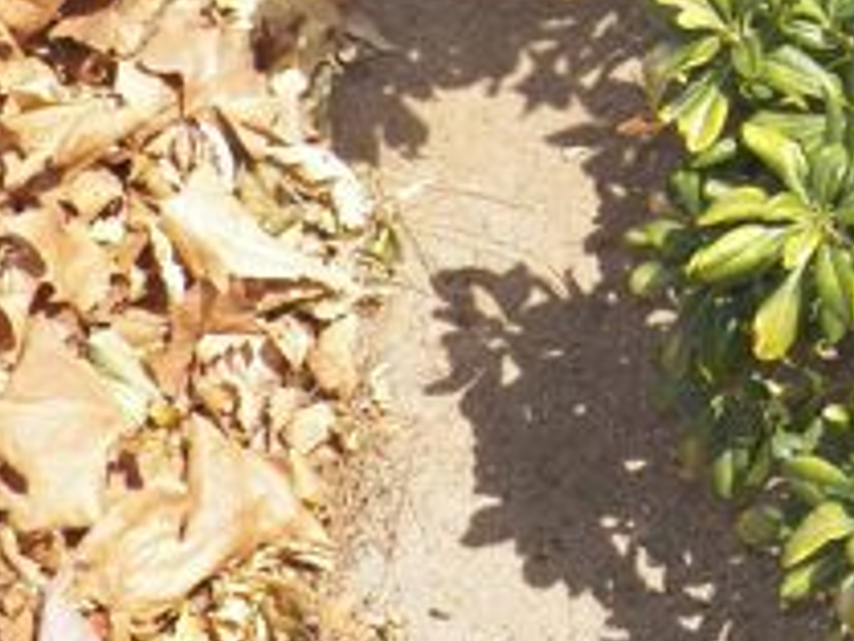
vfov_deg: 13.1
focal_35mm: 107
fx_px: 2641
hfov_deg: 17.3
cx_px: 1103
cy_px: -323
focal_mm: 6.3
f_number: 4
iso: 125
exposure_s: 1/800
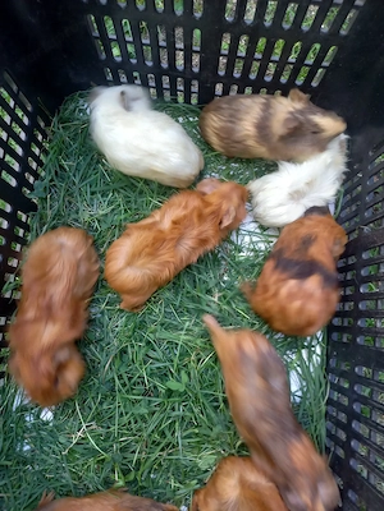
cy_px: 256
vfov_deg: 69.4
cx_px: 192
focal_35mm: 25
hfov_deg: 54.9
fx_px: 370
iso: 160
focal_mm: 4.65
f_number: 1.8
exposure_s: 1/50
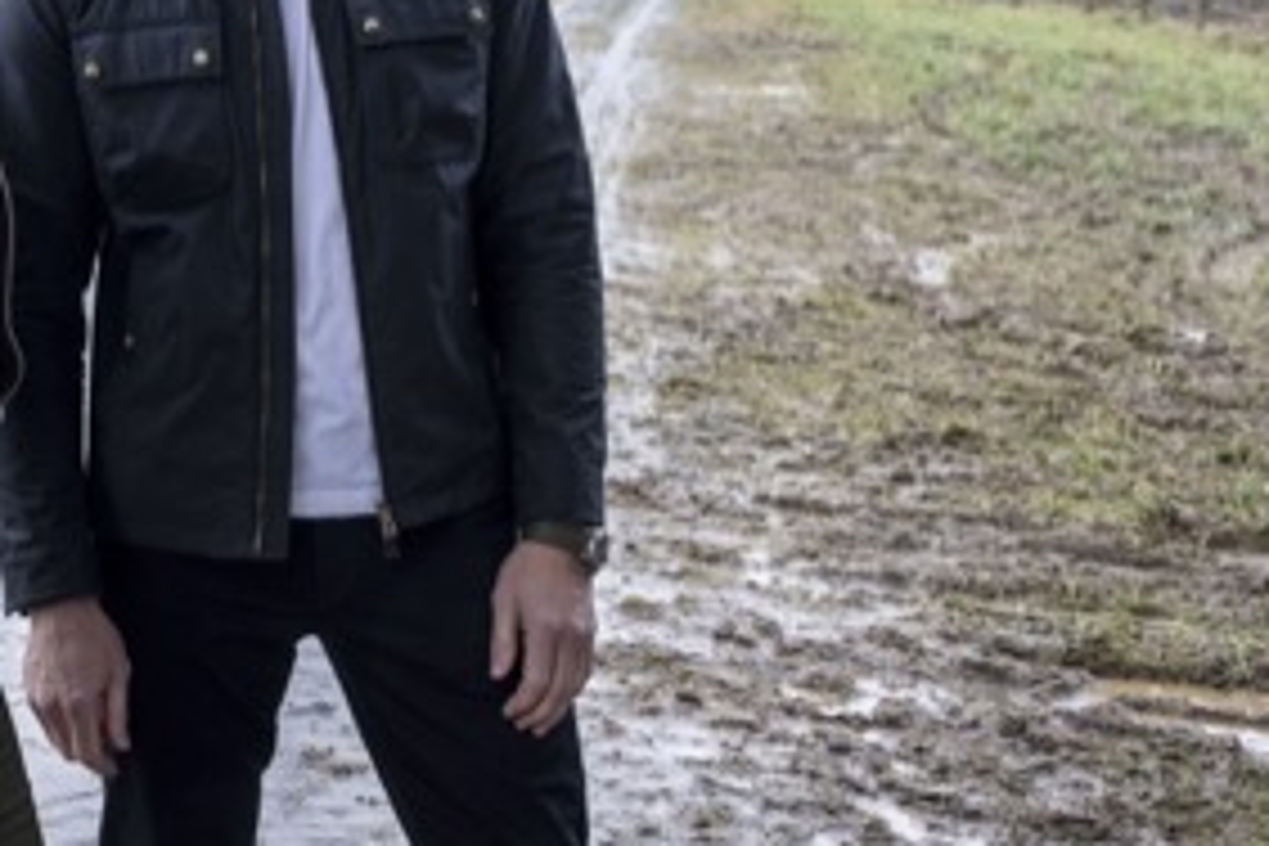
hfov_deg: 27.8
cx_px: 220
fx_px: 2503
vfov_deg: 19.0
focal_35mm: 71
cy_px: 191
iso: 1250
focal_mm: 40
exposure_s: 1/50
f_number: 8
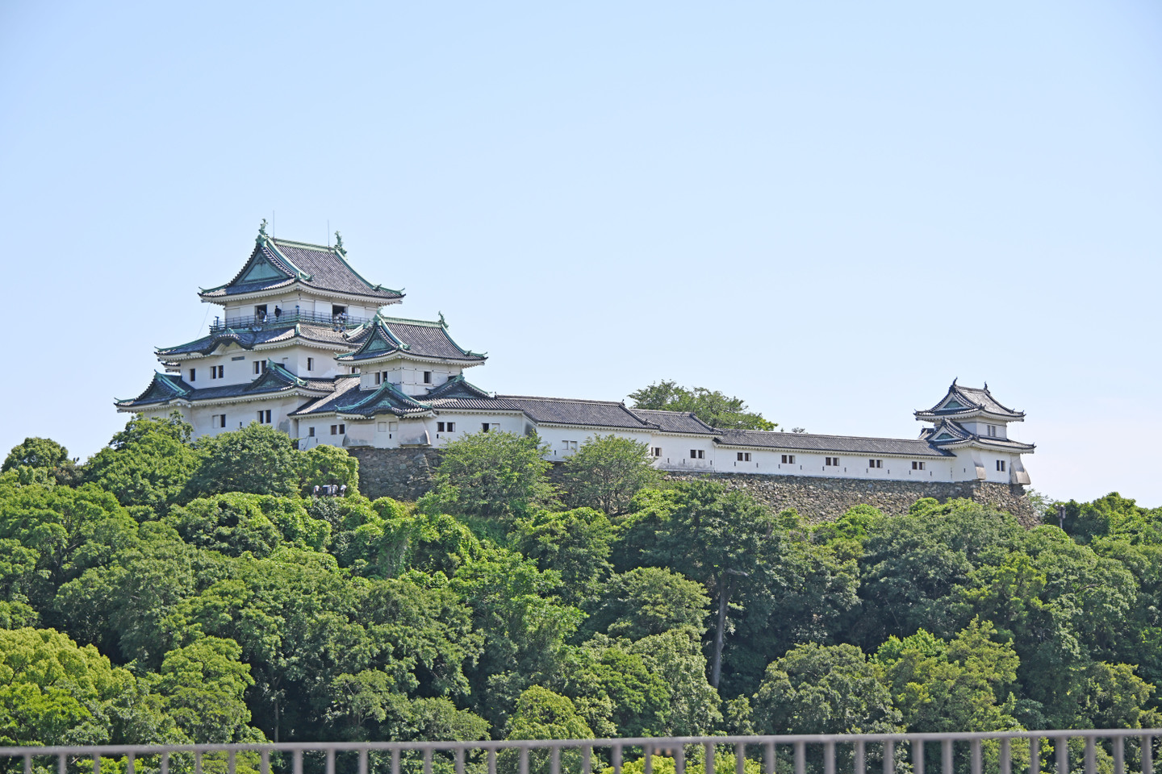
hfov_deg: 24.2
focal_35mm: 84
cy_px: 387
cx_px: 581
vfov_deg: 16.3
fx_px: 2711
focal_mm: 84
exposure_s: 1/400
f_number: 6
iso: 100
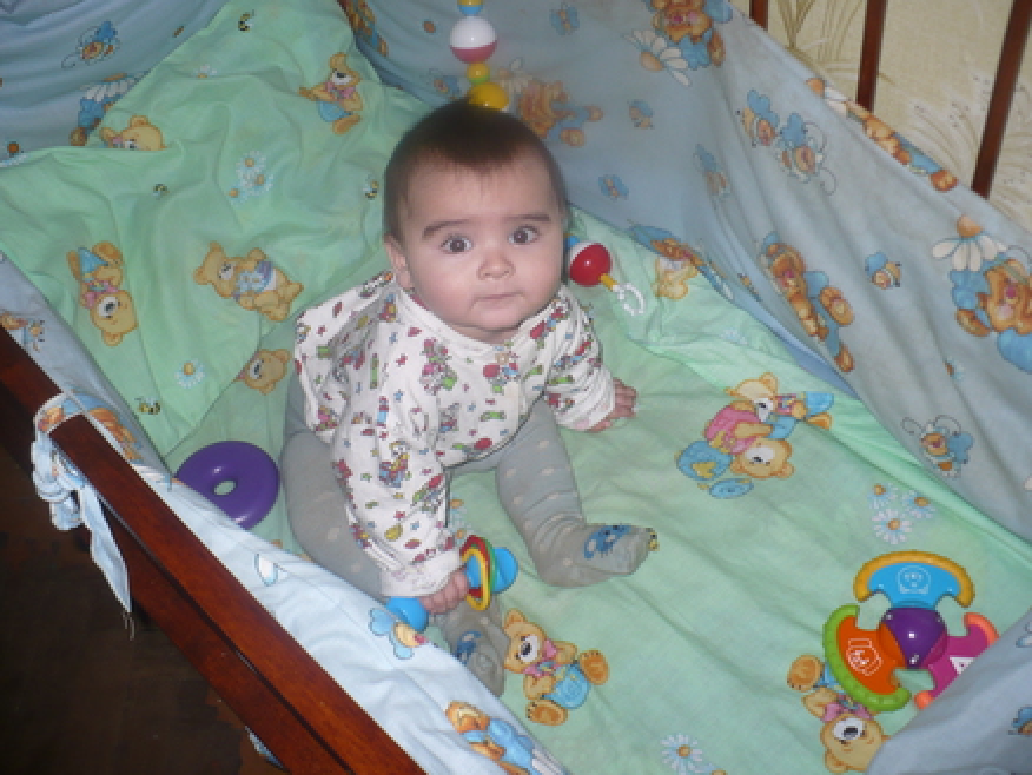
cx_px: 516
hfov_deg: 49.0
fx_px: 1134
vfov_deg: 37.8
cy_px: 391
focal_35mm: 38
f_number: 2.8
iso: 100
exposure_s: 1/30
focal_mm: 6.1
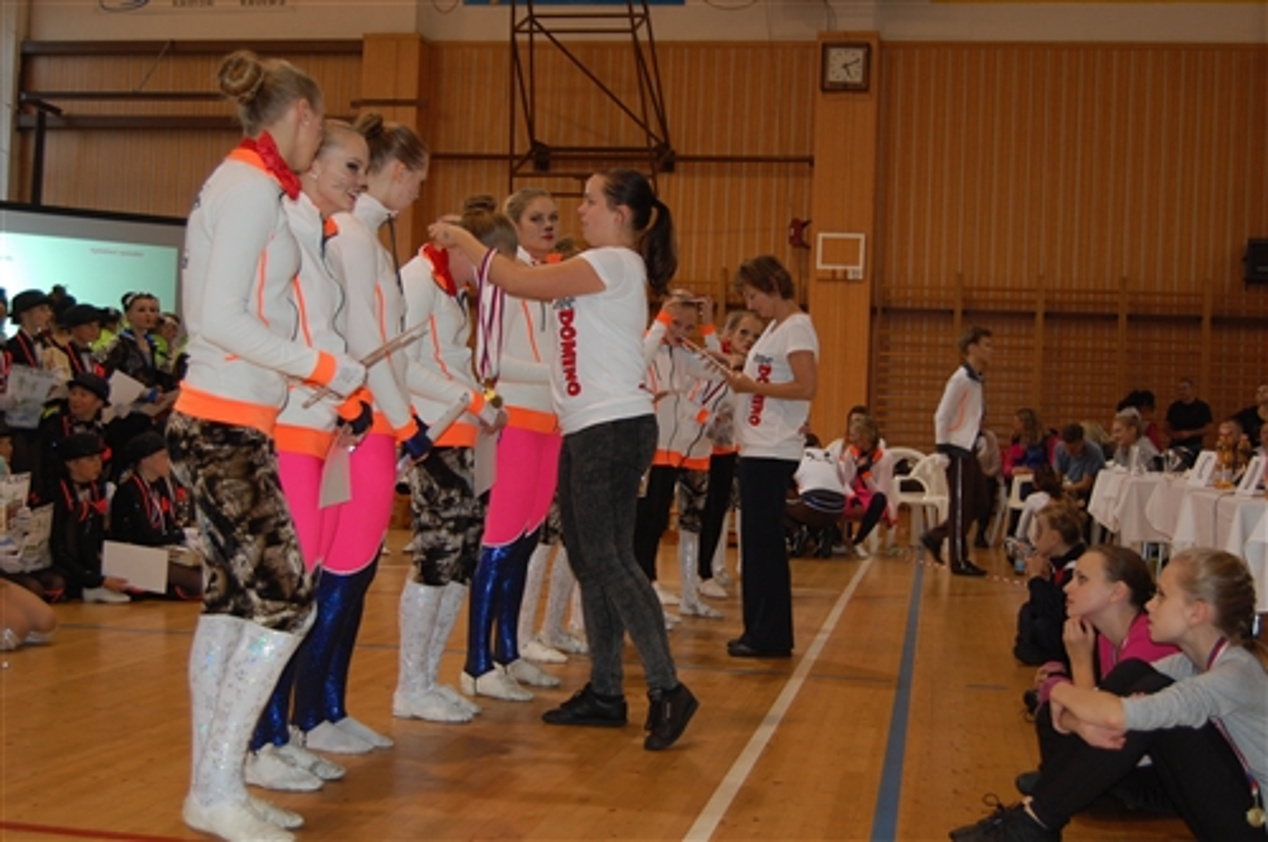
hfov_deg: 42.4
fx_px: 1636
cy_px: 421
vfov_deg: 28.9
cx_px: 634
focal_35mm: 46
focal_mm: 31
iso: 400
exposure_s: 1/60
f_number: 4.5
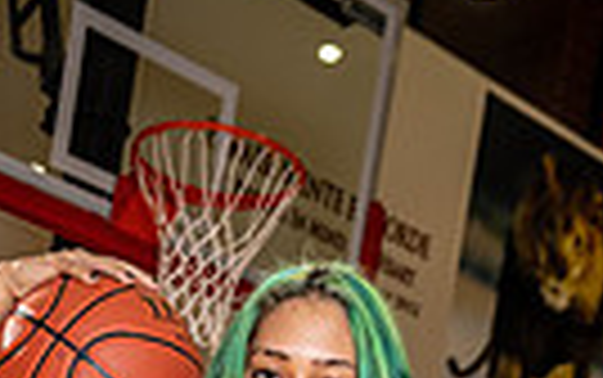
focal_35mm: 106
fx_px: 1743
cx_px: 162
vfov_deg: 10.3
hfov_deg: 19.5
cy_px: 981
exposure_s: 1/250
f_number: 5.6
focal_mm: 31
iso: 800
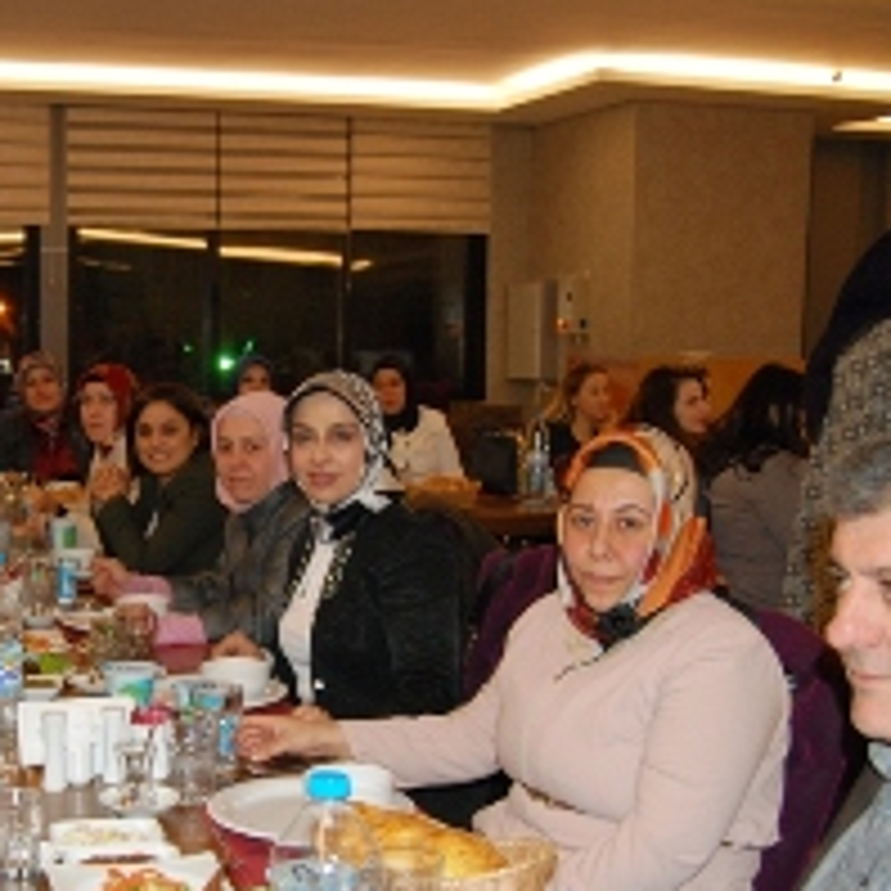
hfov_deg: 32.0
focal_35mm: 52
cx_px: 194
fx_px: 1514
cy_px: 544
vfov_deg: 32.7
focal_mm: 18
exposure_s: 1/60
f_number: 4
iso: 400
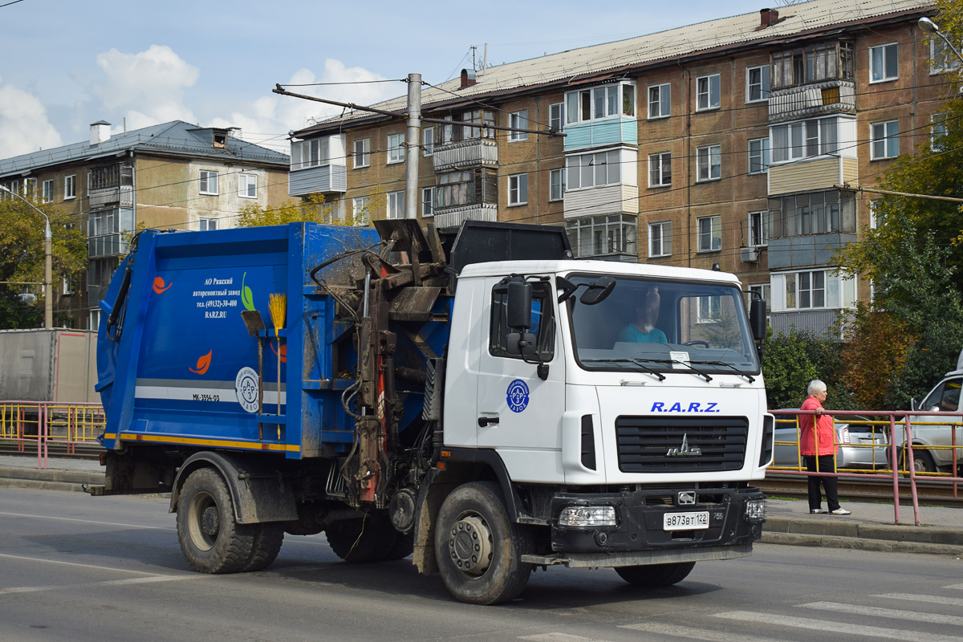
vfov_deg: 22.6
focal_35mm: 60
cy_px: 321
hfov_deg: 33.4
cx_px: 482
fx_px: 1605
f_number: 5.6
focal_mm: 40
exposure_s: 1/800
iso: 100
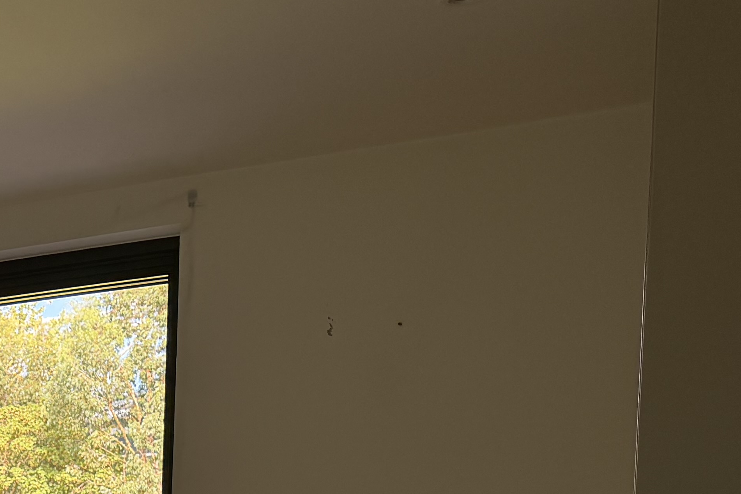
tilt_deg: -6.0
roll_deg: +0.9
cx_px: -362
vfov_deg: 16.5
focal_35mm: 75
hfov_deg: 22.3
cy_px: 752
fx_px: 1544
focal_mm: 6.76
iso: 100
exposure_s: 1/450
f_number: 1.78
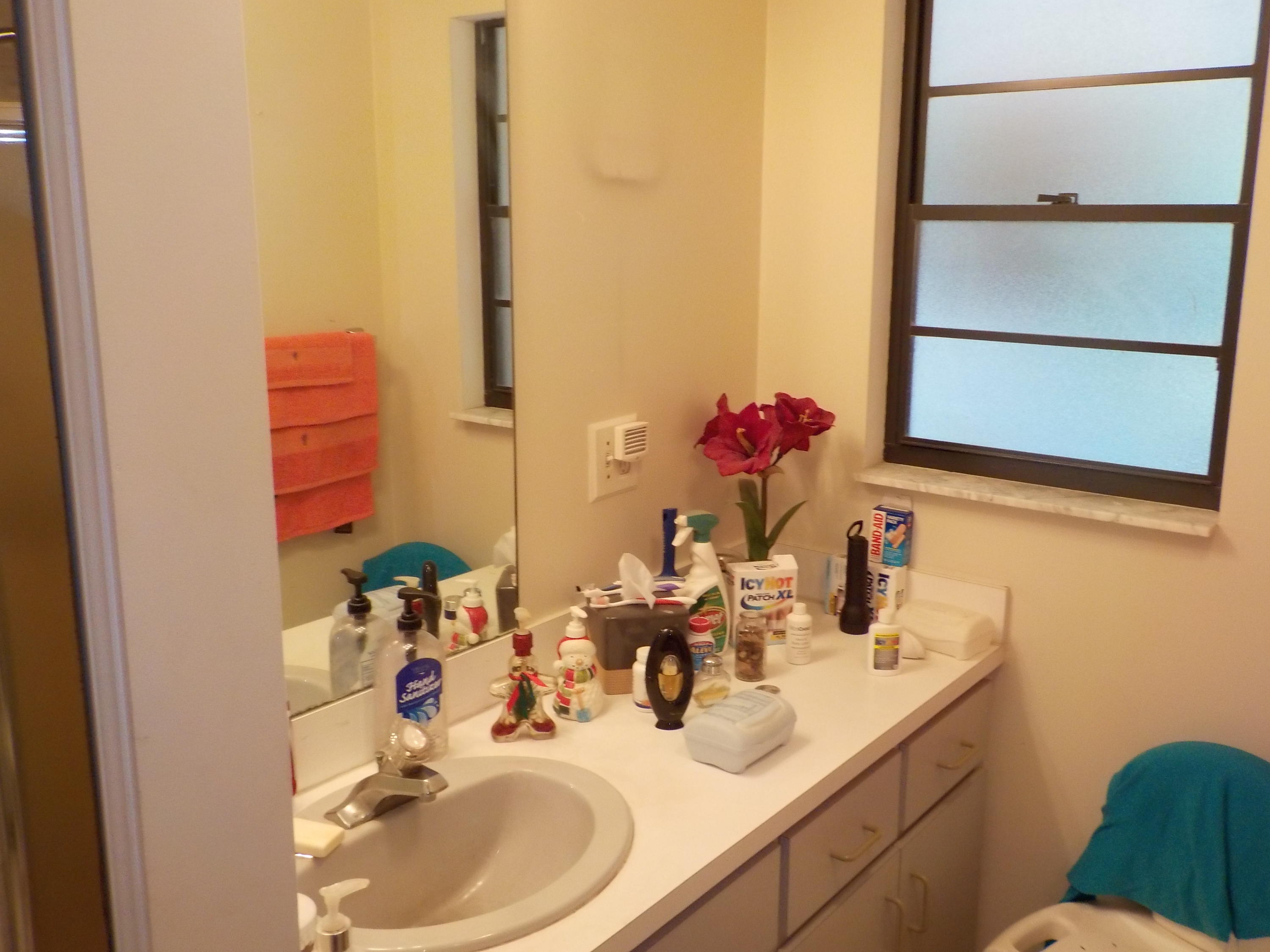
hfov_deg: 60.0
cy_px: 476
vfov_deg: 46.8
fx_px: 1101
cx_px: 635
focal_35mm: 30
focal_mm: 4.1
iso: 280
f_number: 3.3
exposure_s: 1/30
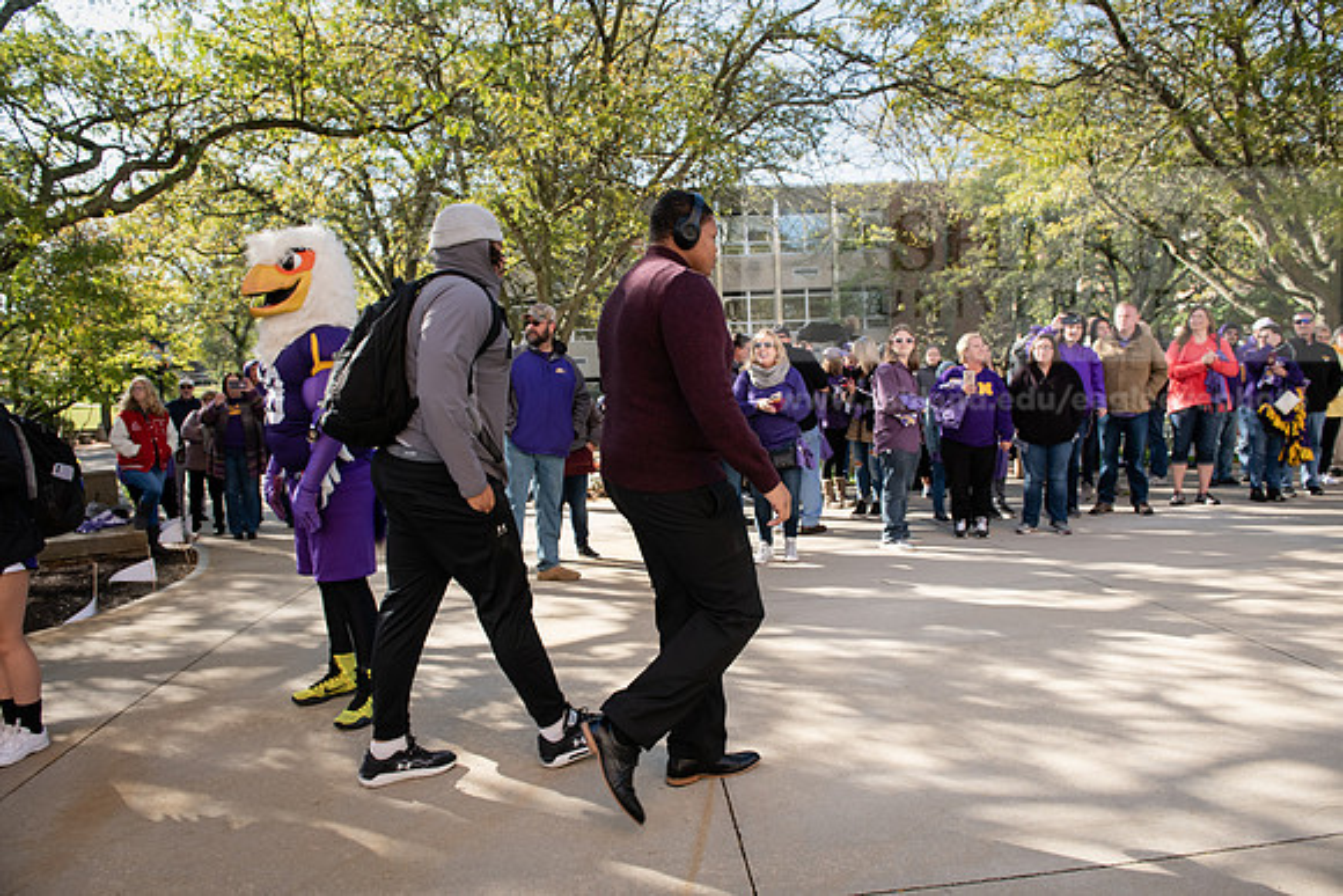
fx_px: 896
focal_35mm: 24
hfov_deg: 73.7
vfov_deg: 53.2
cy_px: 448
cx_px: 672
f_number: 5.6
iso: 400
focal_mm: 24
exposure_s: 1/500
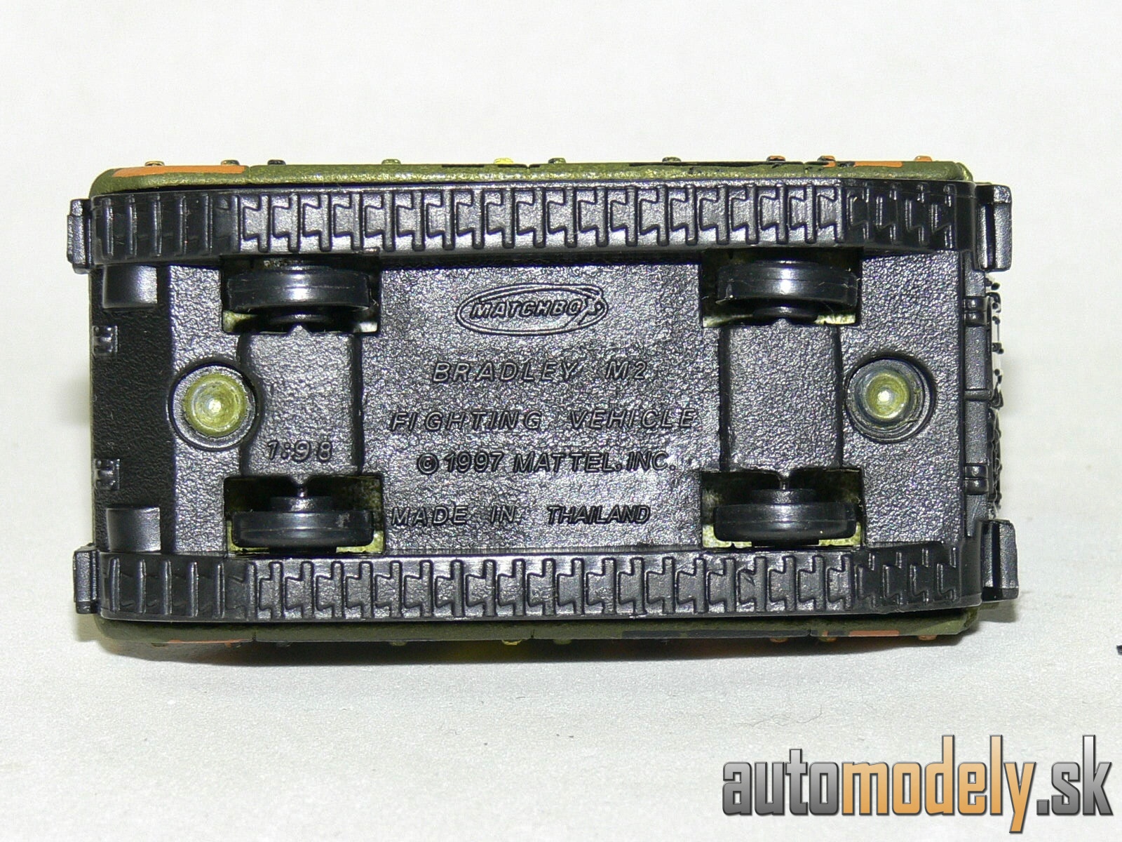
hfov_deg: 15.9
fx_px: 4019
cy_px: 421
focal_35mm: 124
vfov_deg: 12.0
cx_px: 561
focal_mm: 16.5
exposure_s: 1/30
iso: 100
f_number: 4
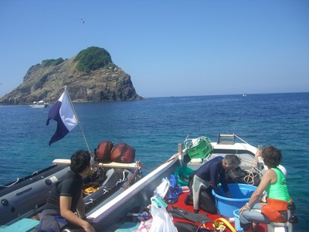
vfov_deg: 37.7
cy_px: 116
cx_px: 154
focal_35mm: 38
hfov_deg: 49.0
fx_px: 339
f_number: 5.6
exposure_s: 1/250
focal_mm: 7.9
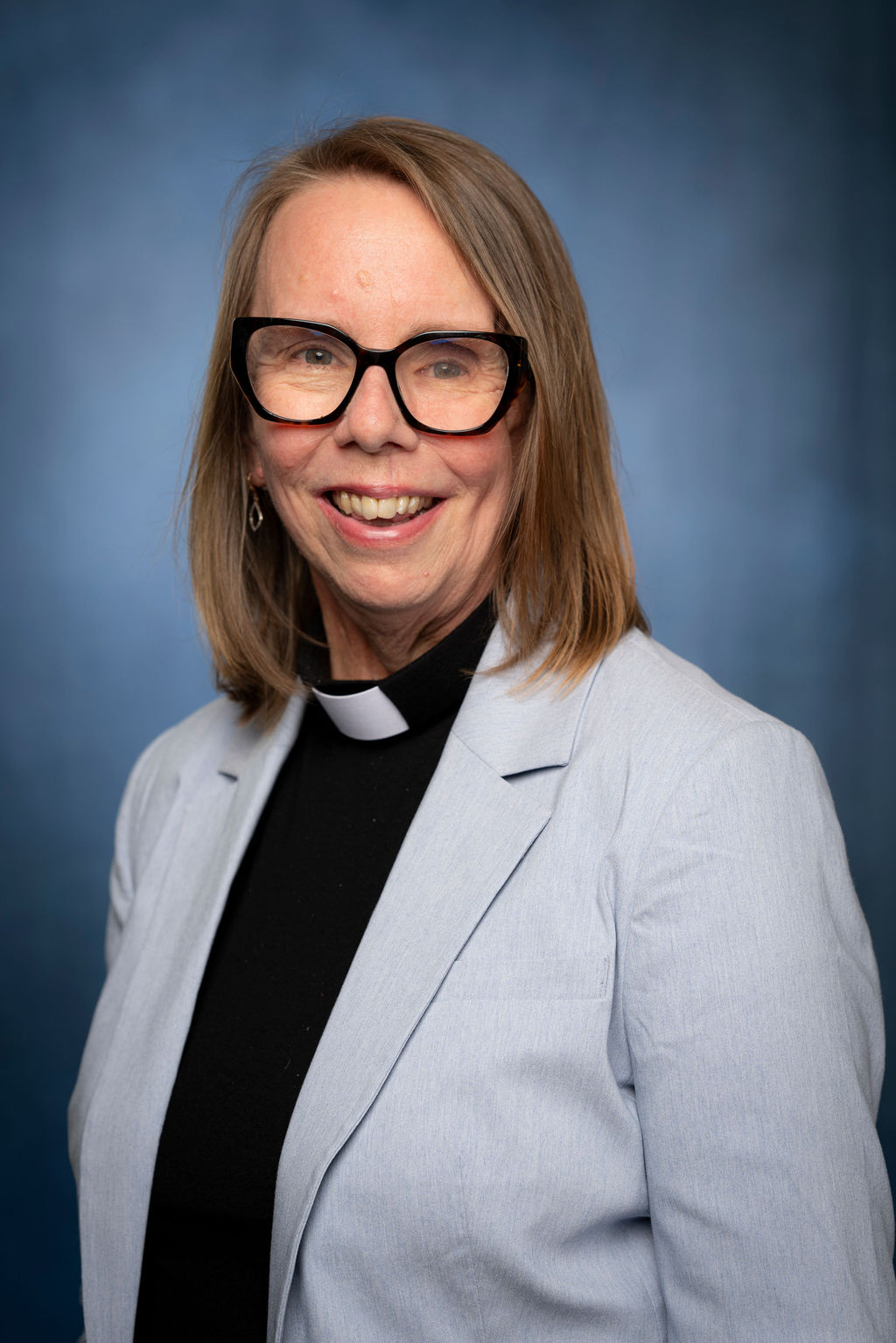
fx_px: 3173
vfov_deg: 23.9
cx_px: 448
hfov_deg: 16.1
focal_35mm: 85
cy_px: 672
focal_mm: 85
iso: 125
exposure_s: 1/200
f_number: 4.5
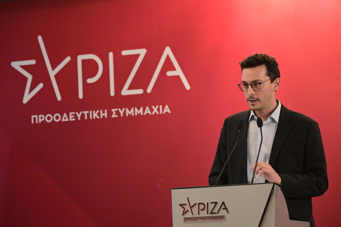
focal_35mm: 145
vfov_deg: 9.5
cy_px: 114
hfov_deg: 14.2
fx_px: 1373
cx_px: 170
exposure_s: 1/500
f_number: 5.6
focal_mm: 145
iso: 8000
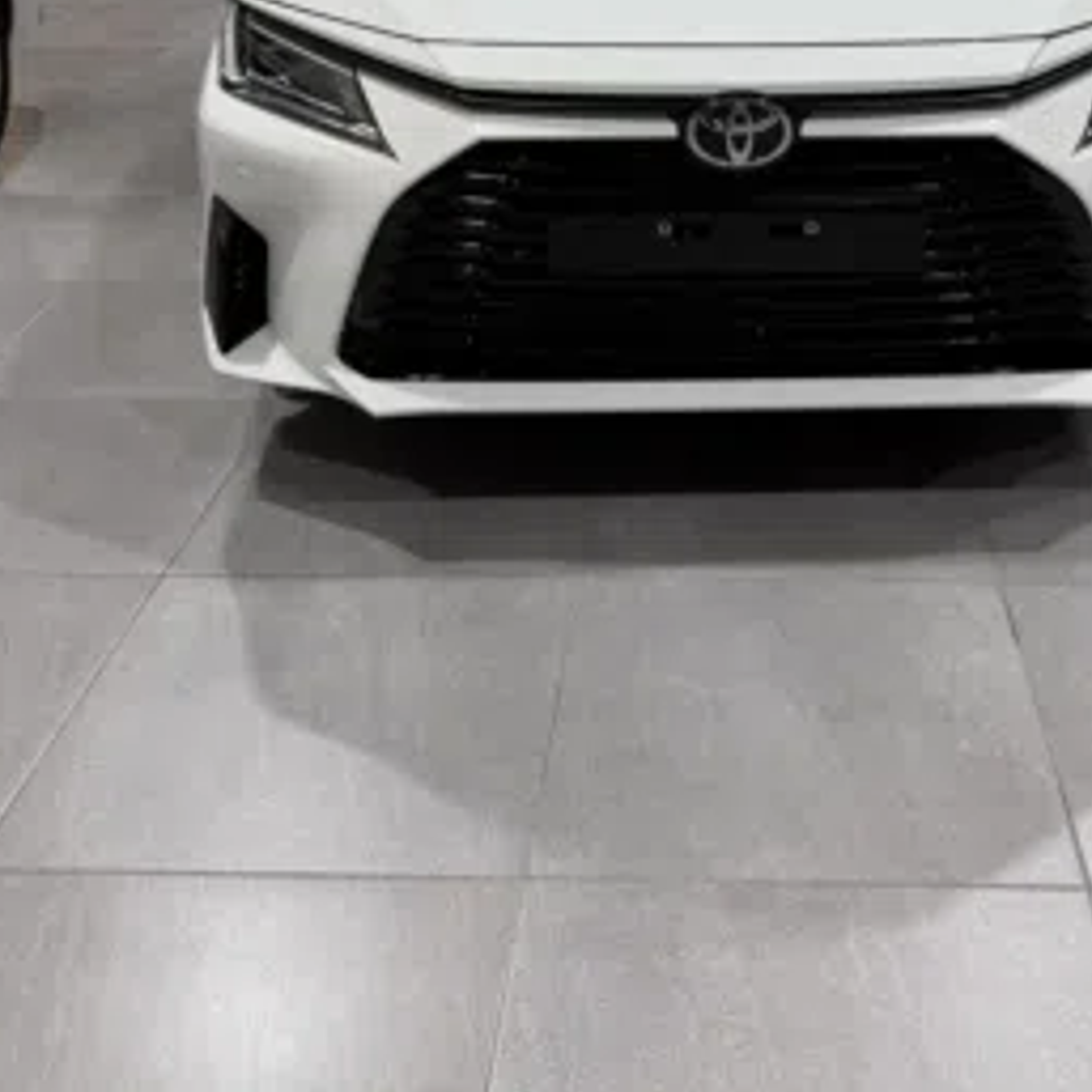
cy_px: 138
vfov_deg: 36.3
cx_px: 701
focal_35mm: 44
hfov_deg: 38.0
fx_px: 1570
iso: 100
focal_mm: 6.76
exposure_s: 1/100
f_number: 1.78
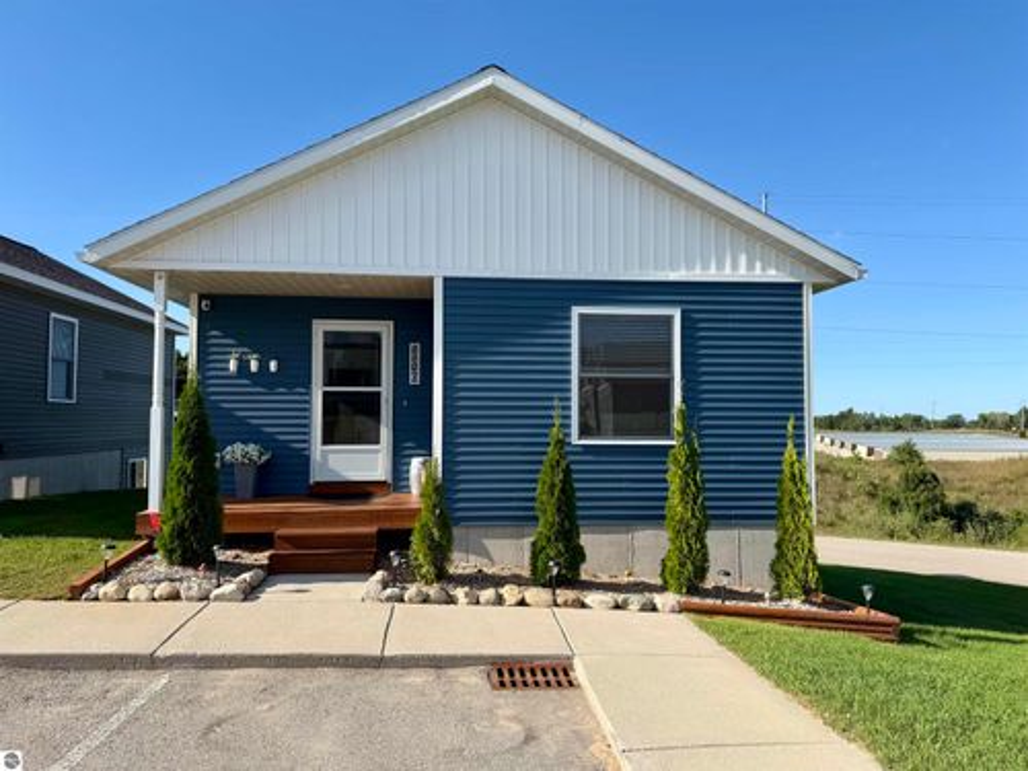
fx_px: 713
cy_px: 386
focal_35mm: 24
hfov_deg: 71.6
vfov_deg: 56.8
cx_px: 514
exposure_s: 1/3759
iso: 80
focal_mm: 6.76
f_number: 1.78
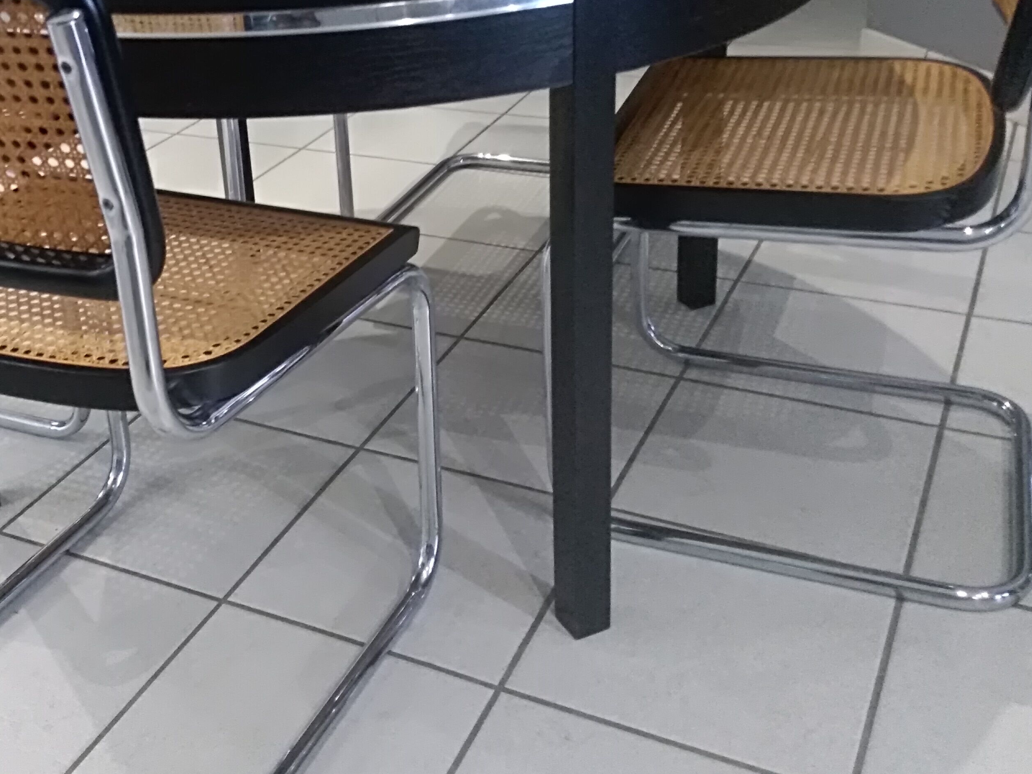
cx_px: 335
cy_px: 257
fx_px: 1282
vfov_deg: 33.3
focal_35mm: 43
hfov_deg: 43.2
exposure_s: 1/33.3
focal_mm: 3.54
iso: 784
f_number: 2
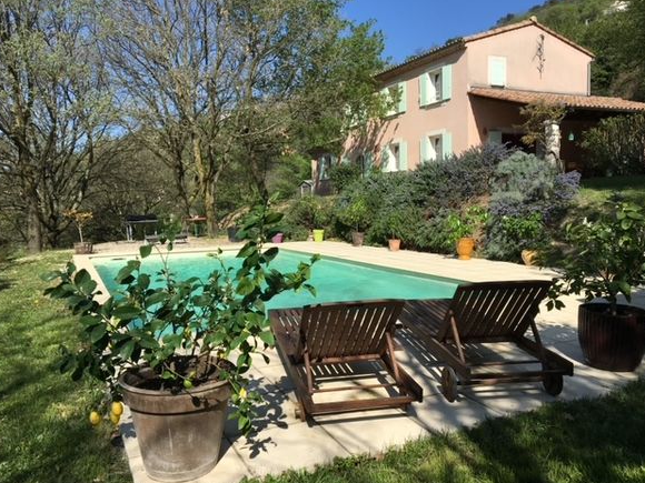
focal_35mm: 30
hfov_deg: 60.0
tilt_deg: -2.6
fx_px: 559
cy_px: 243
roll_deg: +2.4
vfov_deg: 46.8
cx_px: 319
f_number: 2.2
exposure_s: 1/1832
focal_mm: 4.15
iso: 25
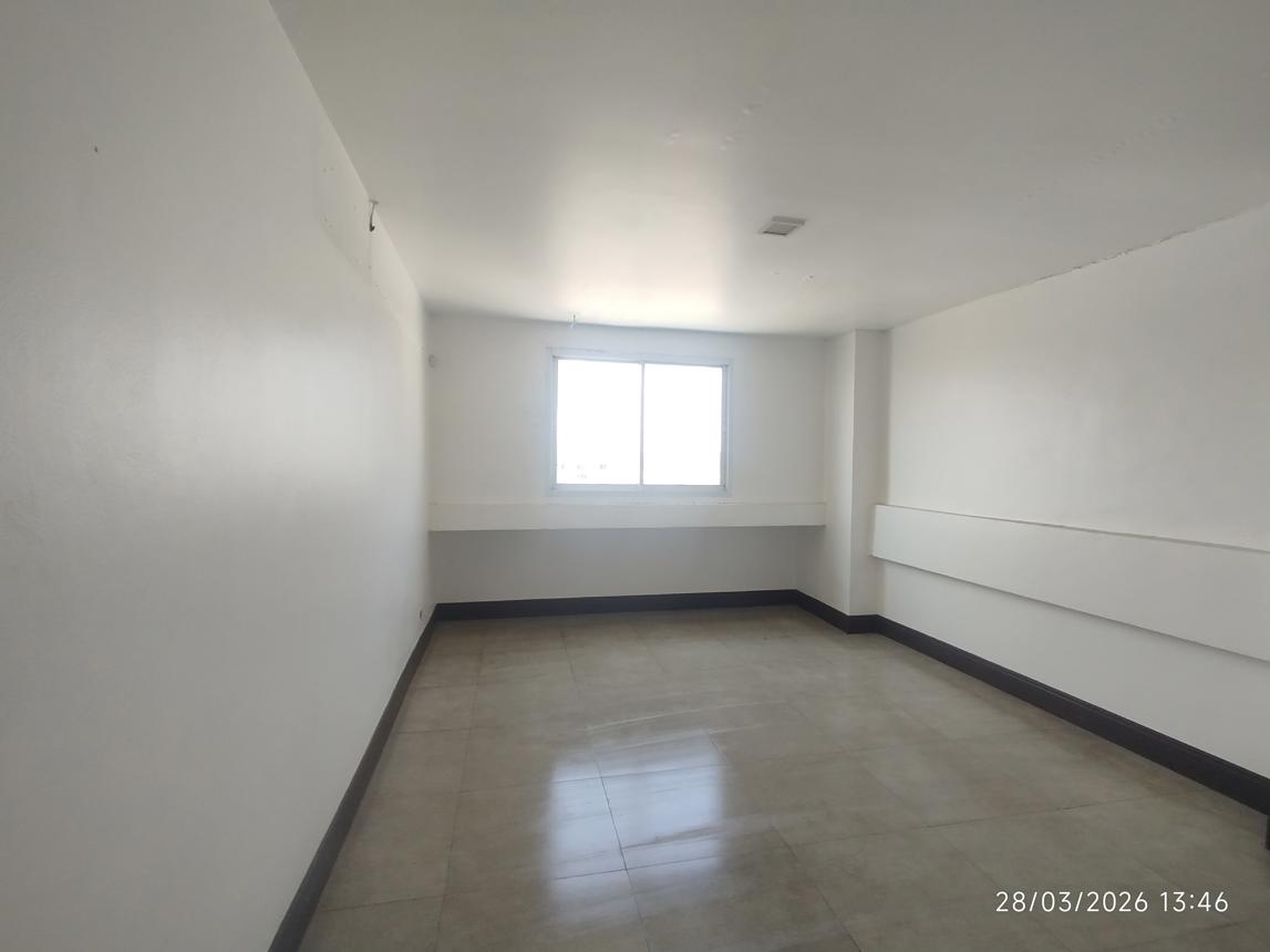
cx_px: 635
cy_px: 476
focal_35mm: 15
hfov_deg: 98.2
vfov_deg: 81.7
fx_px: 550
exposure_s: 1/100
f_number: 2.2
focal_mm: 1.65
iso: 64
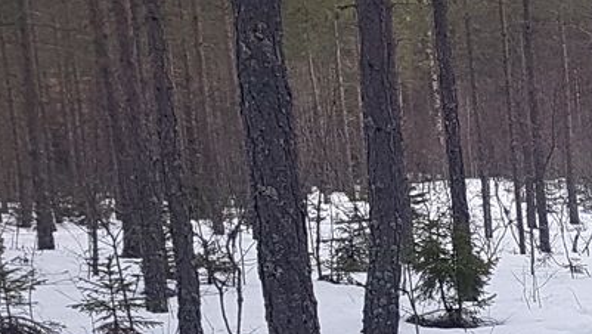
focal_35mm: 113
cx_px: 1030
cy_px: 766
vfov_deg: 9.7
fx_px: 1775
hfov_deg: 16.3
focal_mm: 4.2
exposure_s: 1/177
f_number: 1.7
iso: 40
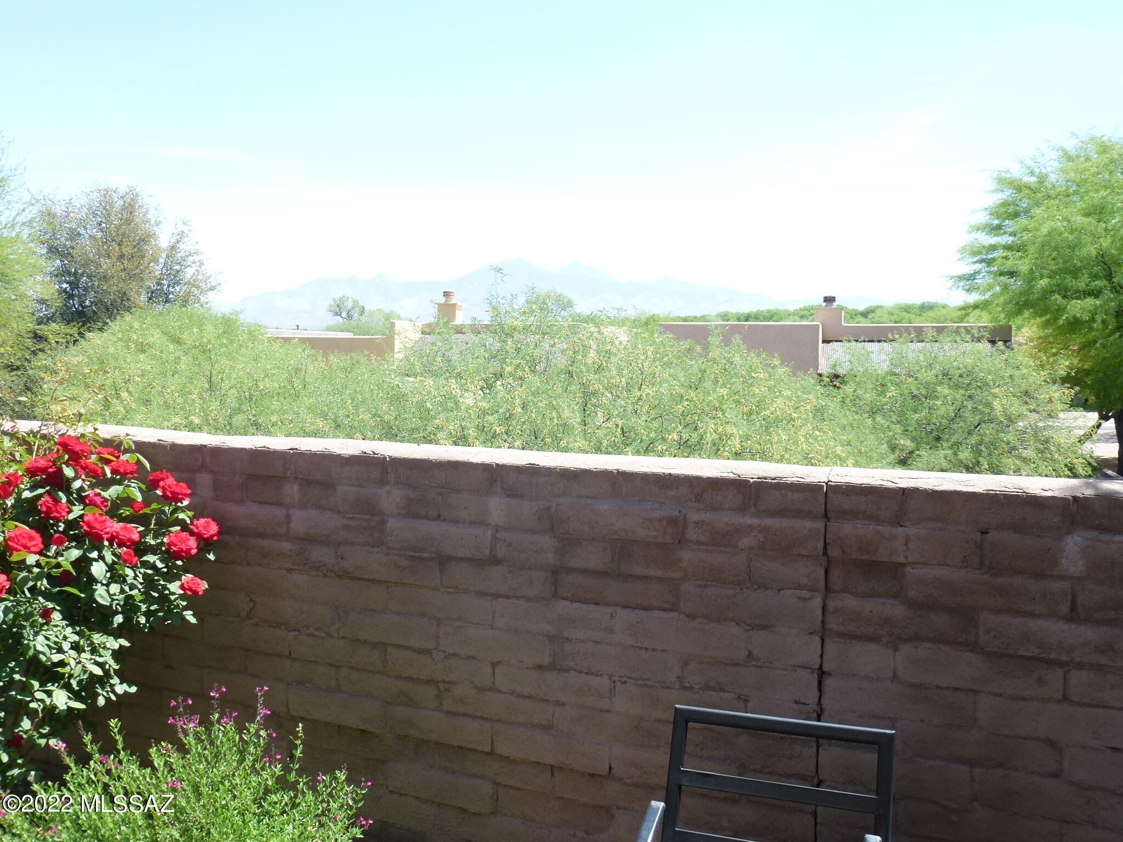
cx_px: 562
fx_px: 973
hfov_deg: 60.0
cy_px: 421
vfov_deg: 46.8
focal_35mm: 30
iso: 100
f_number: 3.5
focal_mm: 5.4
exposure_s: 1/320
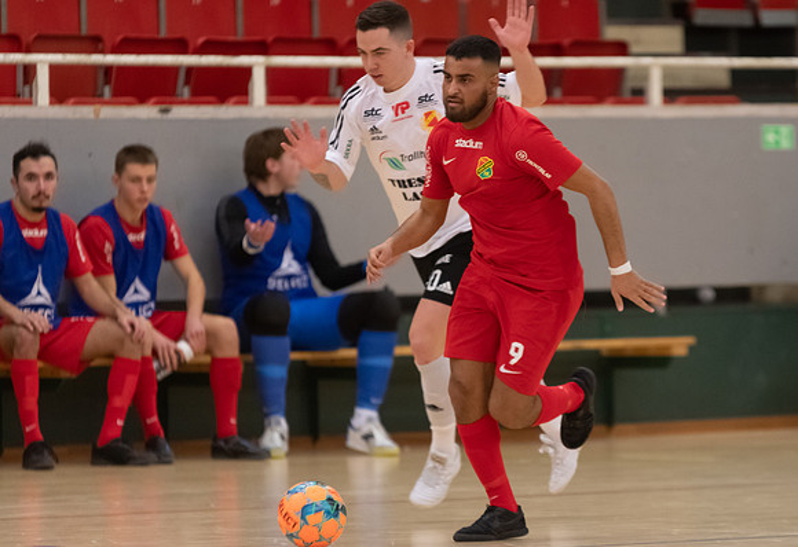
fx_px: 8154
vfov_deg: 3.8
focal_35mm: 365
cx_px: 489
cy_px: 262
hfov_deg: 5.6
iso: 1400
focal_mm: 200
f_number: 3.2
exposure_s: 1/800
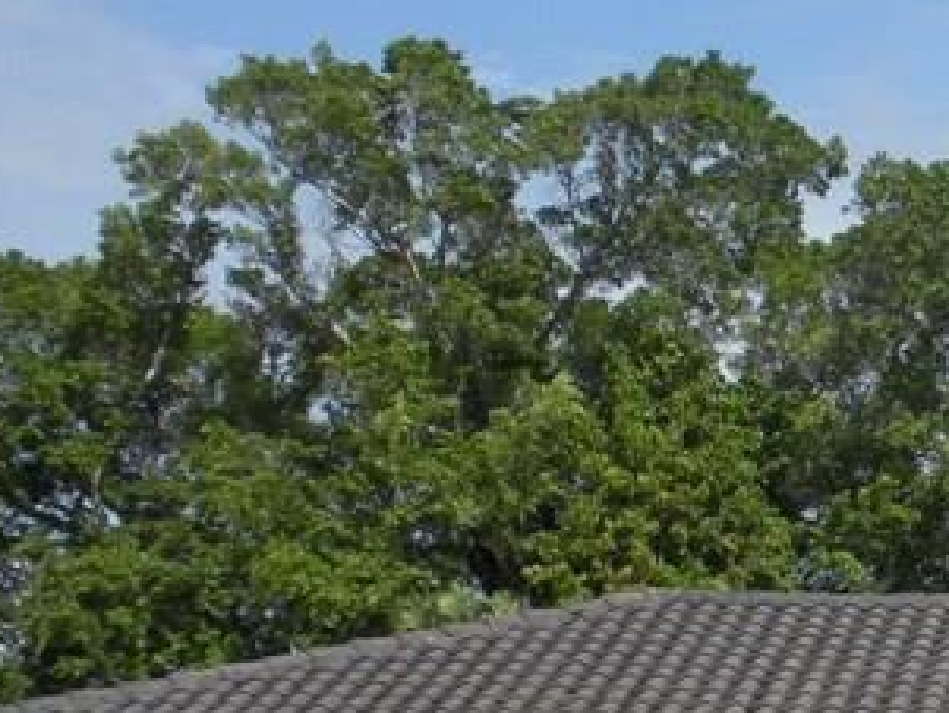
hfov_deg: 15.9
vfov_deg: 12.4
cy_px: 480
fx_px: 3264
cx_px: 1163
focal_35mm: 119
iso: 64
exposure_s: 1/838
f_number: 3.5
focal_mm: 6.3
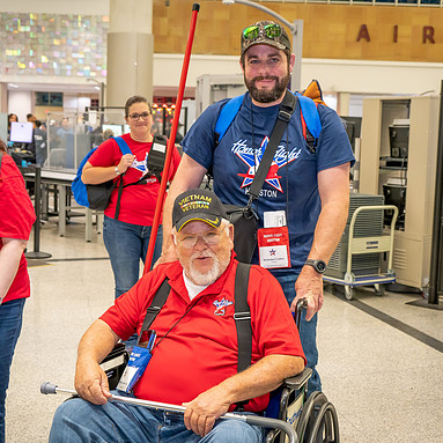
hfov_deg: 31.6
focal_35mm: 54
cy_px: 222
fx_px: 782
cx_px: 207
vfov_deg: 31.6
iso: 2800
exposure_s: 1/100
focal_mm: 42
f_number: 5.3
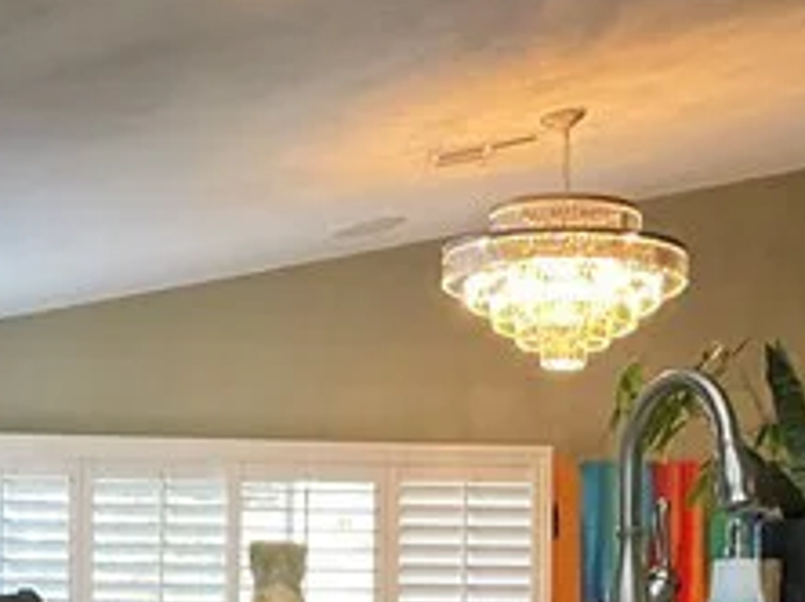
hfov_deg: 14.7
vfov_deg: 10.7
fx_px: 3113
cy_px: 859
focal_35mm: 134
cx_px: 352
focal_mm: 3
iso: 250
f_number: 1.8
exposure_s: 1/60
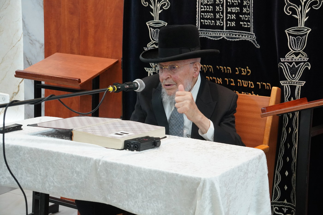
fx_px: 579
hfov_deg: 31.2
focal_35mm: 64
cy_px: 108
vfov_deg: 21.1
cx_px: 162
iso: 2000
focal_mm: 43
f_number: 5.6
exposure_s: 1/200
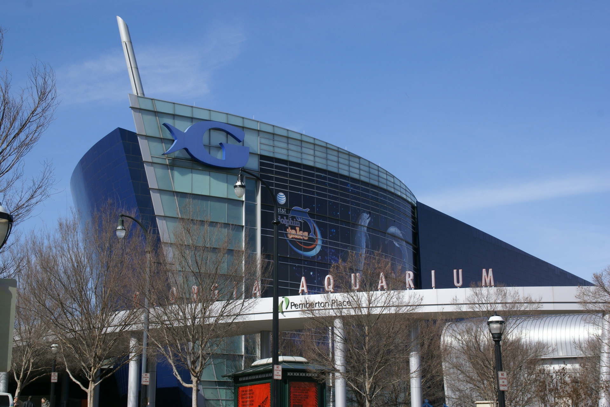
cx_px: 305
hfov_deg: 33.4
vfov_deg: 22.6
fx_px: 1017
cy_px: 204
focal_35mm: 60
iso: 100
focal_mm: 40
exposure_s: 1/160
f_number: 13
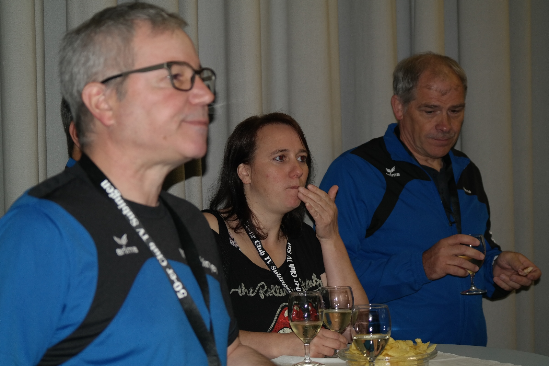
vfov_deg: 17.7
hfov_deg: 26.3
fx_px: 1174
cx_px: 274
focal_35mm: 77
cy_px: 183
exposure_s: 1/80
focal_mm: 50
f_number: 4
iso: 400
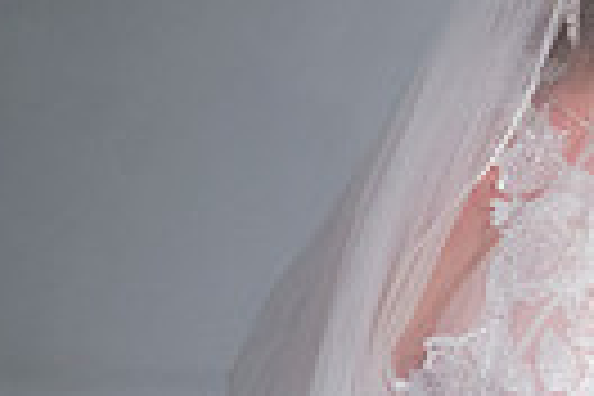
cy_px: 614
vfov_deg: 1.6
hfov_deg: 2.3
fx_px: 14535
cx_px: 1215
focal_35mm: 881
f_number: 2.8
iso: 1250
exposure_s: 1/160
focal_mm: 200
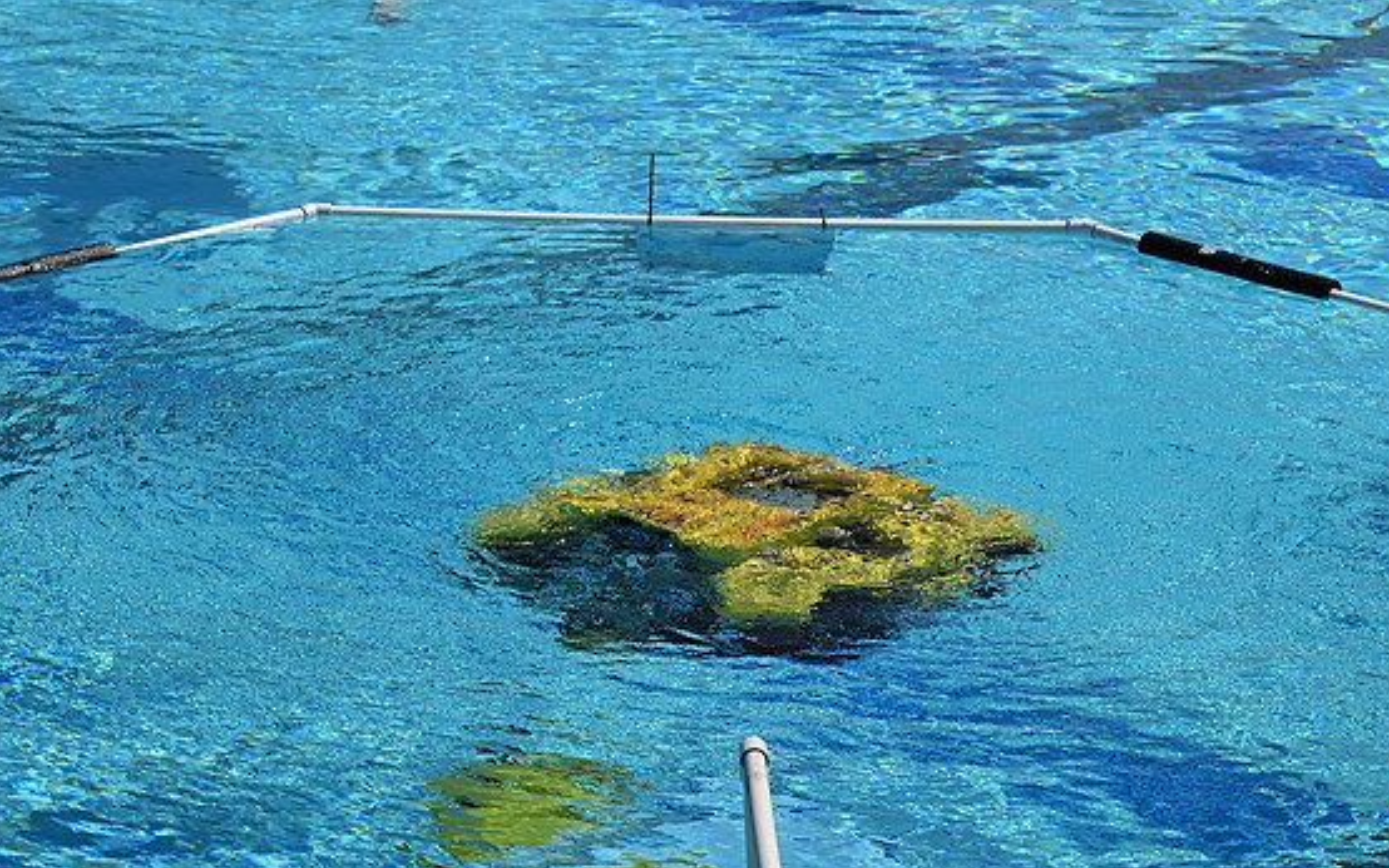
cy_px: 483
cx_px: 710
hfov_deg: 16.3
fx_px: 4844
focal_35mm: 128
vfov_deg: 10.2
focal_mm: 120
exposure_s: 1/5000
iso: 2500
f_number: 16
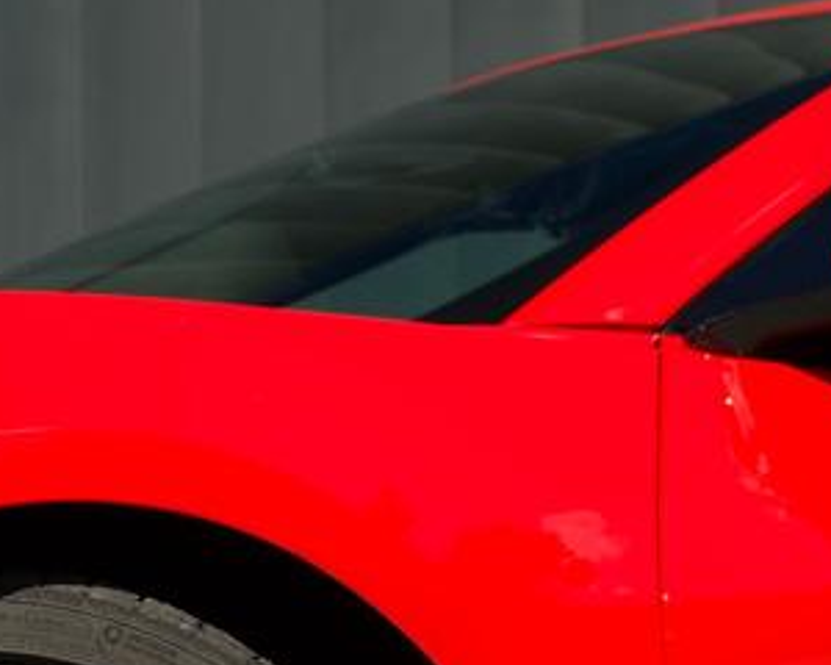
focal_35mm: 144
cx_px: -374
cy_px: 859
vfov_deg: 10.5
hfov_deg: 12.8
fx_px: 3542
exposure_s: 1/50
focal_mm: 24
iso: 250
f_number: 3.2
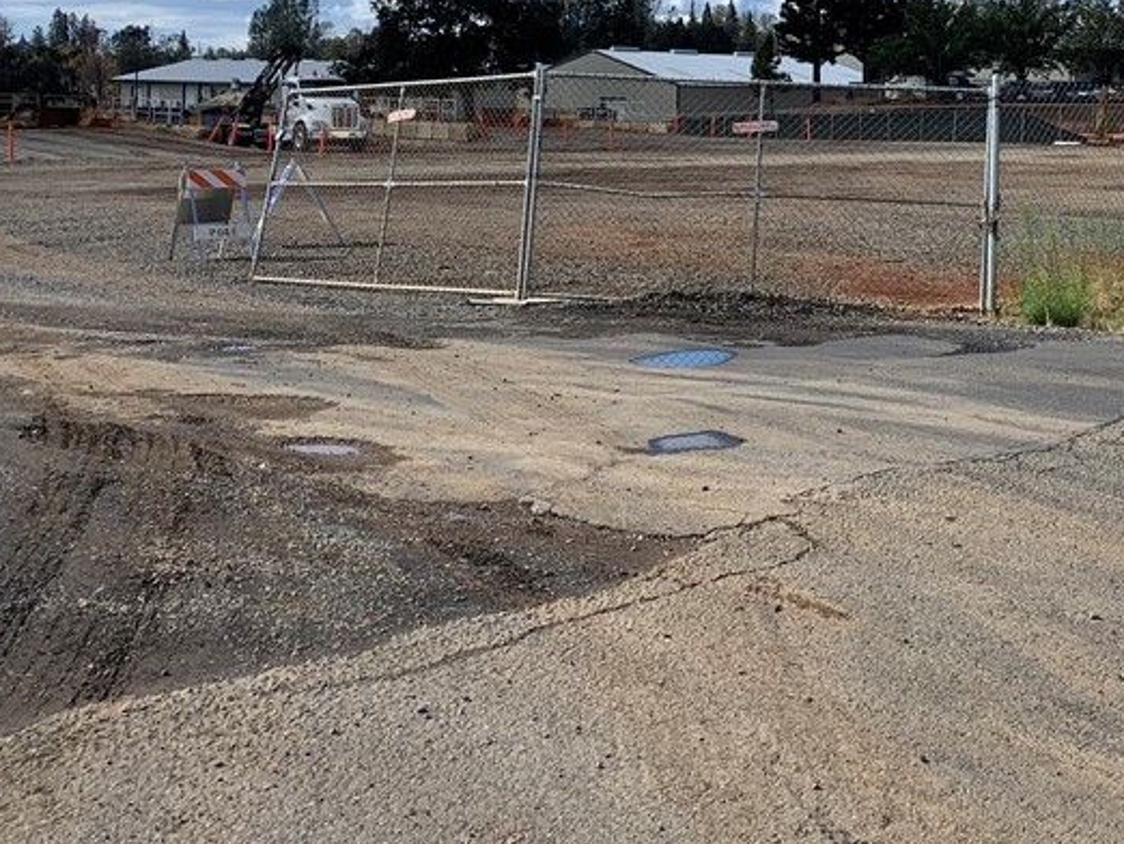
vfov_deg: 27.5
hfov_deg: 36.4
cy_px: 71
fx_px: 1657
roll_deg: -1.4
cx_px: 868
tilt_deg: -0.4
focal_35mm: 51
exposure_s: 1/2611
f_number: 1.8
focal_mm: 4.25
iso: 25
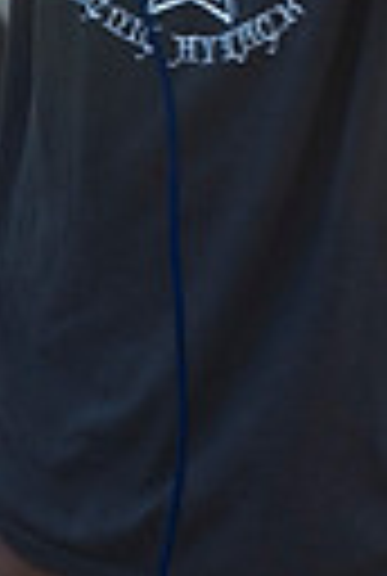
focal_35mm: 368
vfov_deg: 5.6
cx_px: 56
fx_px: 5902
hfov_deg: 3.8
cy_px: -27
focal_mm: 70
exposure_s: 1/160
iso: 400
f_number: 4.5
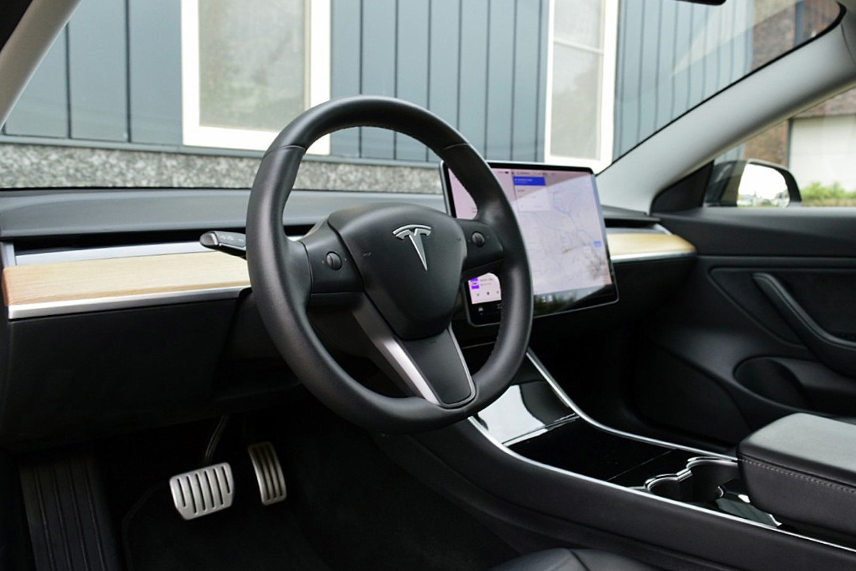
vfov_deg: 46.4
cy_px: 285
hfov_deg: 65.5
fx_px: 666
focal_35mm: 28
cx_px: 427
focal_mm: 18
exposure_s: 1/60
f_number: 5.6
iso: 800
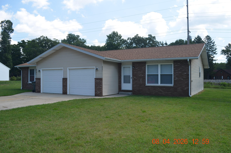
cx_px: 116
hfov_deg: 62.0
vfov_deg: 43.4
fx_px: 192
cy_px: 76
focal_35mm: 30
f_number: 7.1
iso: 200
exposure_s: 1/200
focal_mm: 20
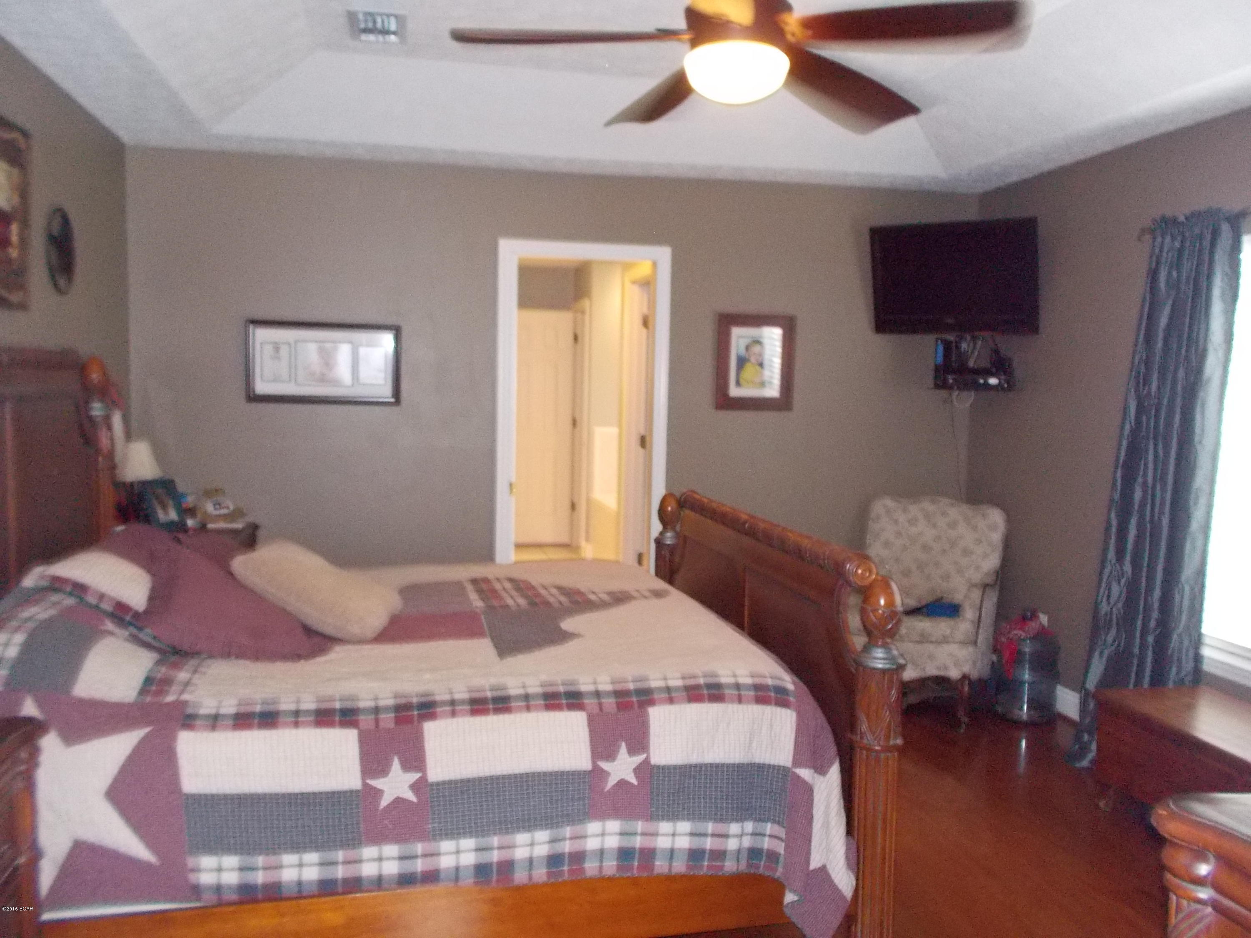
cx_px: 626
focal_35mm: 29
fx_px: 1048
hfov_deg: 61.7
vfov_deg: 48.2
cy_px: 469
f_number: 3.3
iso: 500
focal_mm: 4.1
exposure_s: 1/25
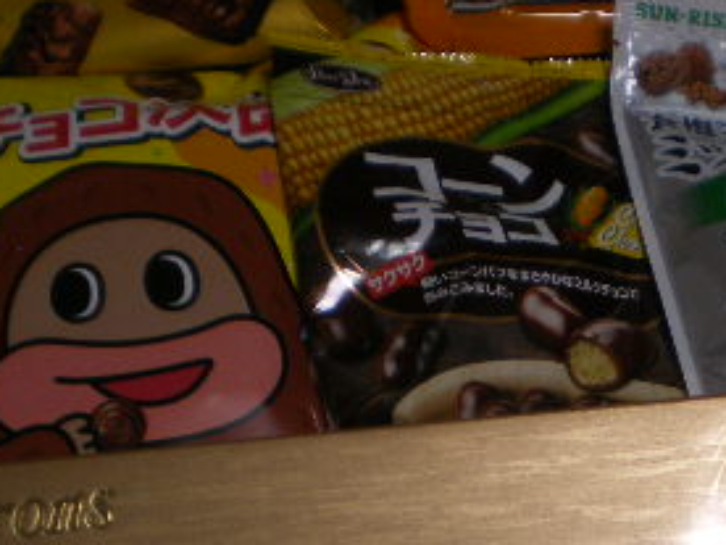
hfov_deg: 22.0
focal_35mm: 88
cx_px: 571
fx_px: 1846
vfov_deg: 16.5
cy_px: 524
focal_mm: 6.3
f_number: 3.1
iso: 125
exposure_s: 1/30
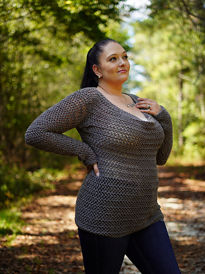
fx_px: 434
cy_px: 142
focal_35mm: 55
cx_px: 103
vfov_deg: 34.9
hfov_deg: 26.6
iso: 100
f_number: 1.8
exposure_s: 1/640
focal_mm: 50
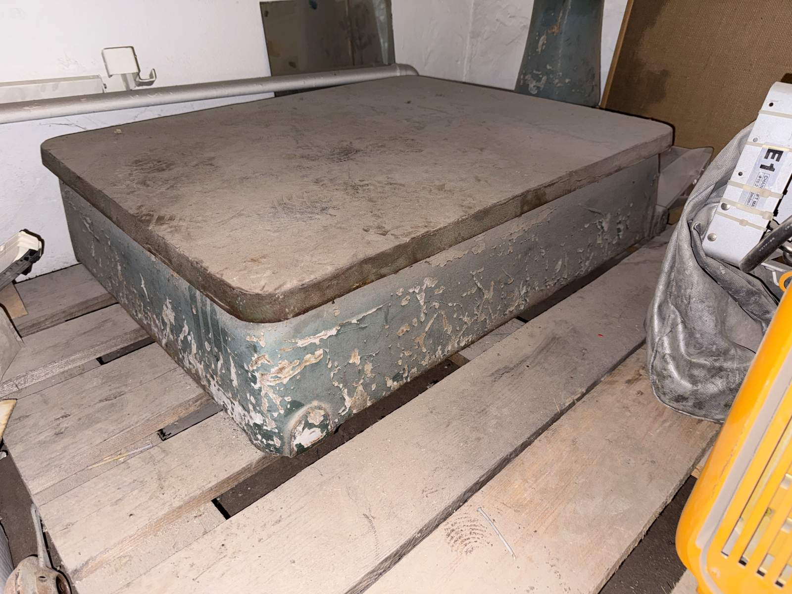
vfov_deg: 56.8
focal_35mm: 24
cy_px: 297
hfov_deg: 71.6
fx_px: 549
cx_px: 396
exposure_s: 1/7
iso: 50
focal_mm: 6.76
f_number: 1.78
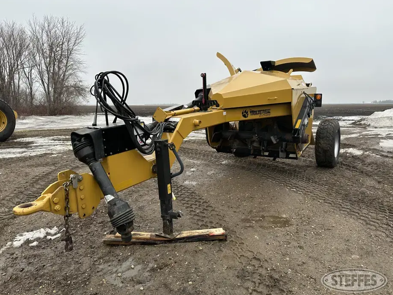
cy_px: 144
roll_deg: +0.9
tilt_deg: -8.1
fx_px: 284
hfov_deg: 69.4
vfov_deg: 54.9
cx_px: 192
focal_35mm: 25
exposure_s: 1/704
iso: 80
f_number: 1.78
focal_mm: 6.86
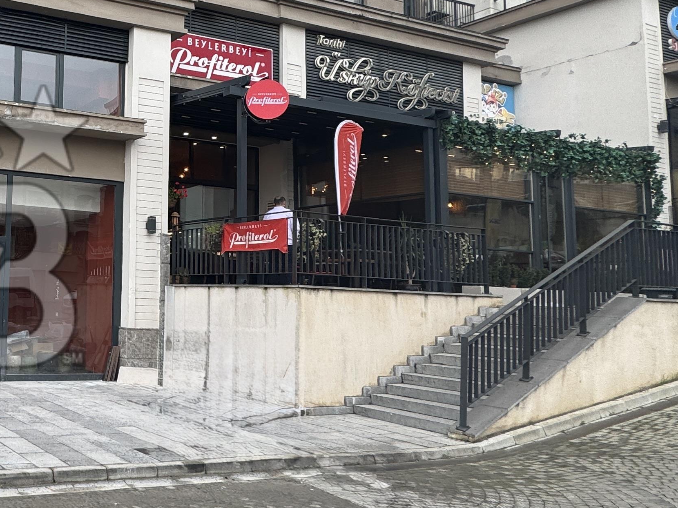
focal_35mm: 34
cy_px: 228
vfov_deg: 41.7
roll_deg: -2.4
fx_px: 666
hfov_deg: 44.0
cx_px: -34
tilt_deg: +5.0
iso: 40
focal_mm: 2.22
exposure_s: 1/208
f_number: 2.2
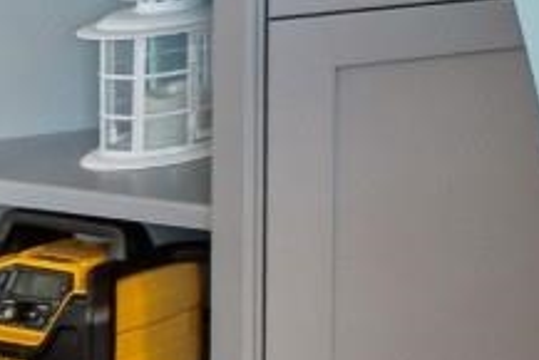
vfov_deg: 10.6
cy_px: -492
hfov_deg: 9.8
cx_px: 1850
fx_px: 1678
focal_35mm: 112
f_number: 4.5
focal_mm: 10
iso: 100
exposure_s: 1/3
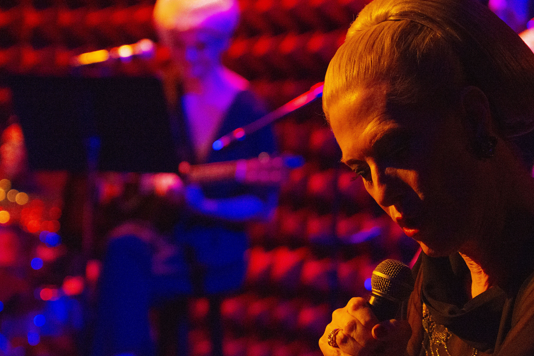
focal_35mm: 161
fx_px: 2388
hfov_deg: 12.7
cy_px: 203
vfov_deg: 8.5
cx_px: 393
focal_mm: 70
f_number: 3.2
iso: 2000
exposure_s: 1/320
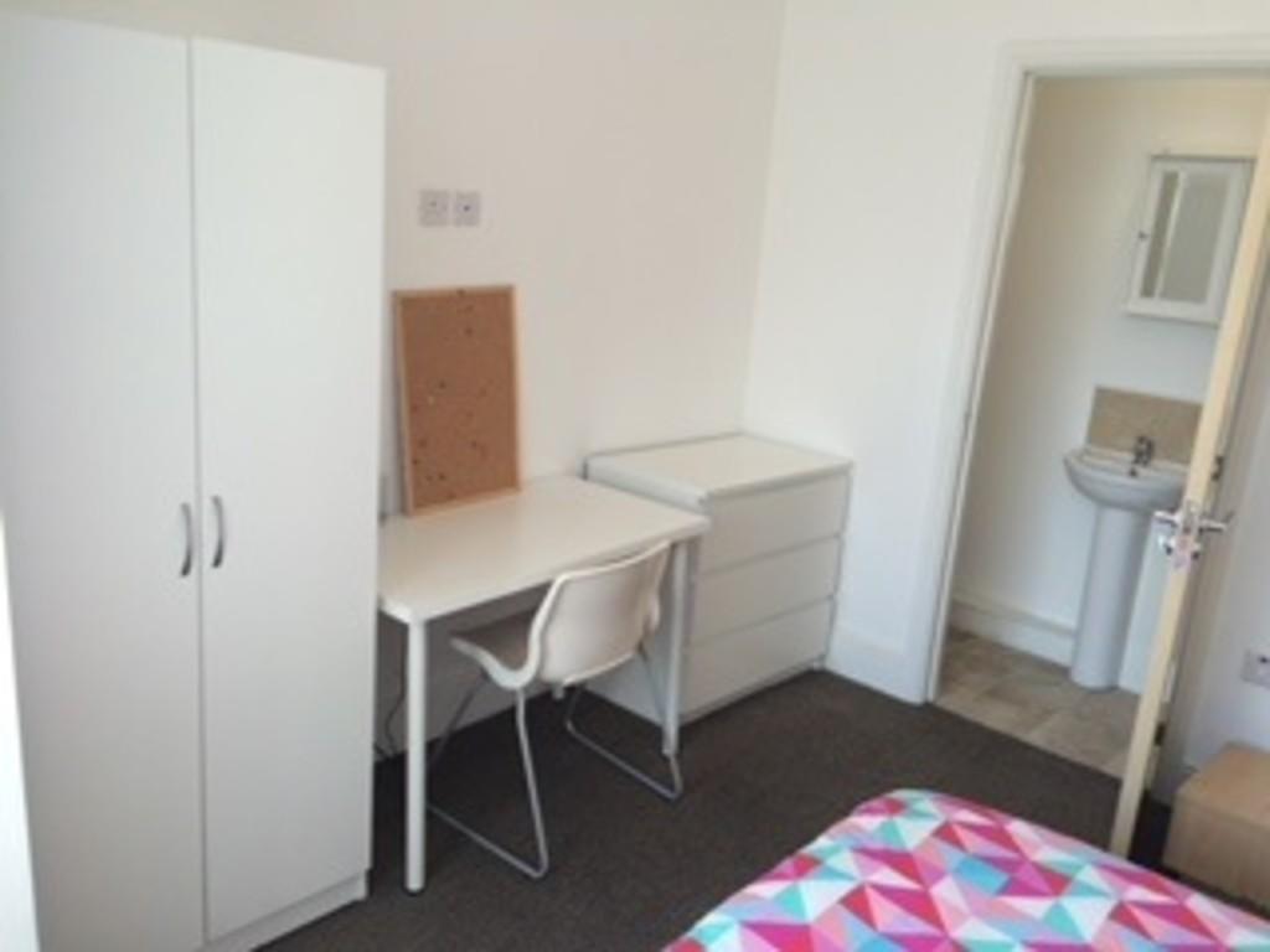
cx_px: 635
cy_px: 476
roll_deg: -4.7
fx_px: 1064
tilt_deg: -14.6
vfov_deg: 48.2
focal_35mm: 29
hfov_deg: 61.7
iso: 40
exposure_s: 1/60
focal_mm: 4.15
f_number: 2.2
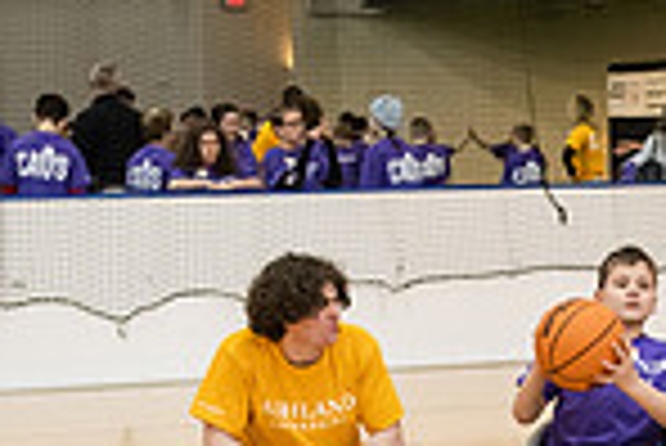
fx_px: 2537
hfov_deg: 14.7
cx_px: 688
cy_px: 529
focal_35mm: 137
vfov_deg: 9.9
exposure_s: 1/200
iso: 4000
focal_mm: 35
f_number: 3.5
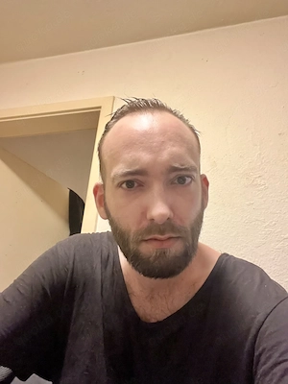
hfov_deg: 46.8
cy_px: 192
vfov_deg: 60.0
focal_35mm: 30
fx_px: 333
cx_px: 144
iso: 1000
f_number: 2.2
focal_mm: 2.71
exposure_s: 1/17
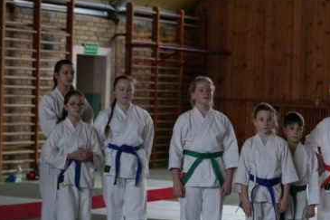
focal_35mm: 127
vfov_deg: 10.8
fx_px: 1164
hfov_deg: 15.9
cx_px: 310
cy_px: 148
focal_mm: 58
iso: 2000
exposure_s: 1/160
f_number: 4
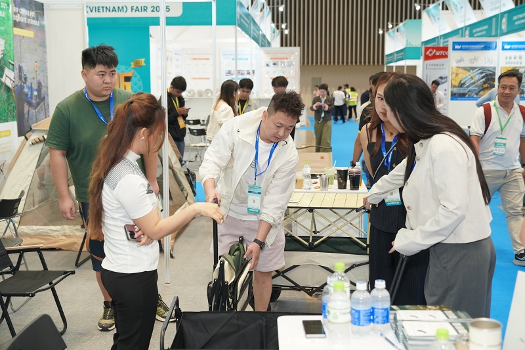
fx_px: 641
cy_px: 175
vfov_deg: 30.5
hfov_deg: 44.5
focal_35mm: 44
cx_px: 262
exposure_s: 1/160
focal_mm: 44
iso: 2000
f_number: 3.5
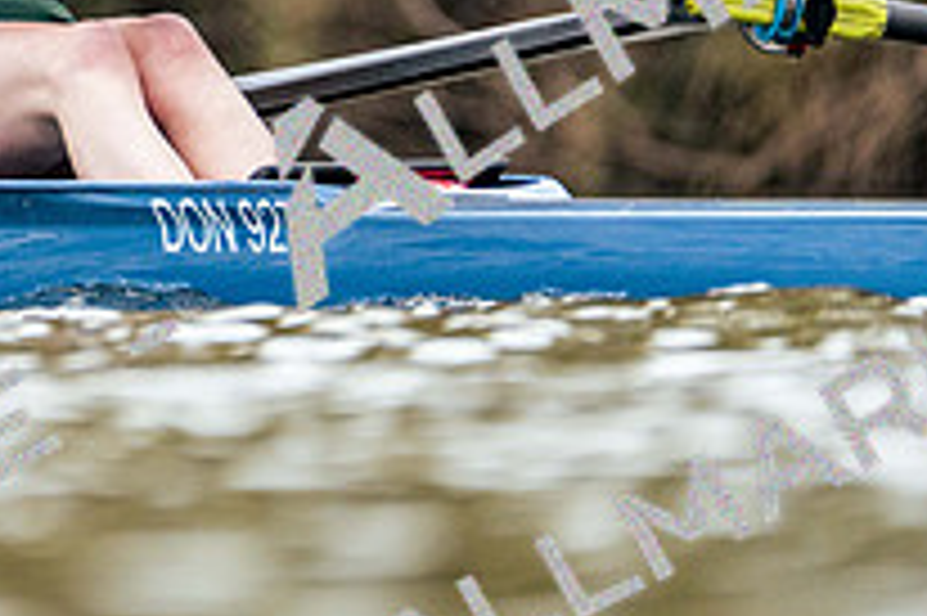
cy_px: -115
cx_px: -112
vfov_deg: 0.8
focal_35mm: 1692
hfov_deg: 1.2
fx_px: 43533
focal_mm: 600
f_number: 6.3
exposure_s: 1/2000
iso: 2500
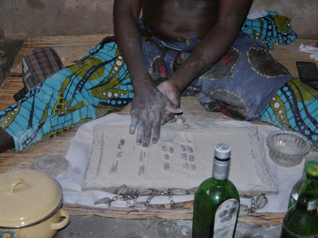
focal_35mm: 56
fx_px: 514
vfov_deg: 26.1
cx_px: 159
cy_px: 119
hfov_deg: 34.3
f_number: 4.6
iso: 200
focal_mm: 28
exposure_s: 1/200
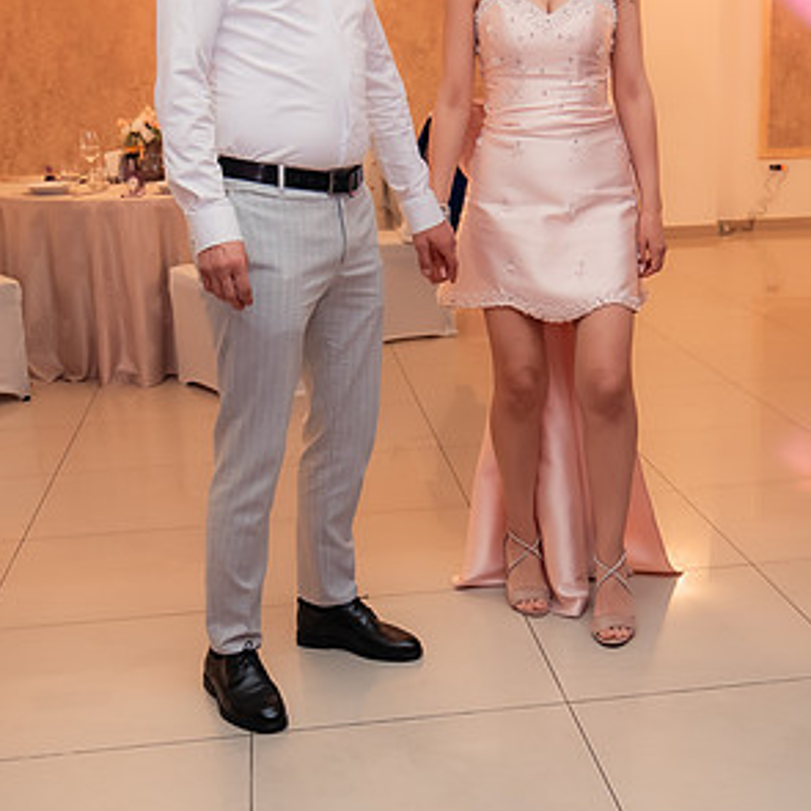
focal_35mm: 50
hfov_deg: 34.0
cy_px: 415
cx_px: 465
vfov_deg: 34.0
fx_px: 1325
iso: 1600
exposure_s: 1/200
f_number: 2.8
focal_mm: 19
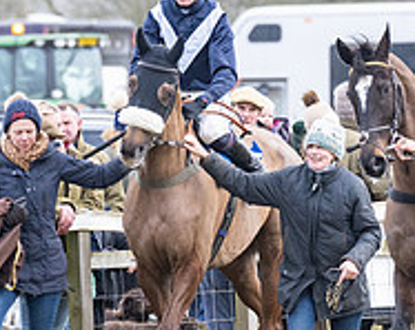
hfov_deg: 1.8
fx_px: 12901
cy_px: 261
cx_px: 421
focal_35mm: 1052
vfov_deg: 1.5
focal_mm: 200
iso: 800
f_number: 4
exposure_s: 1/800
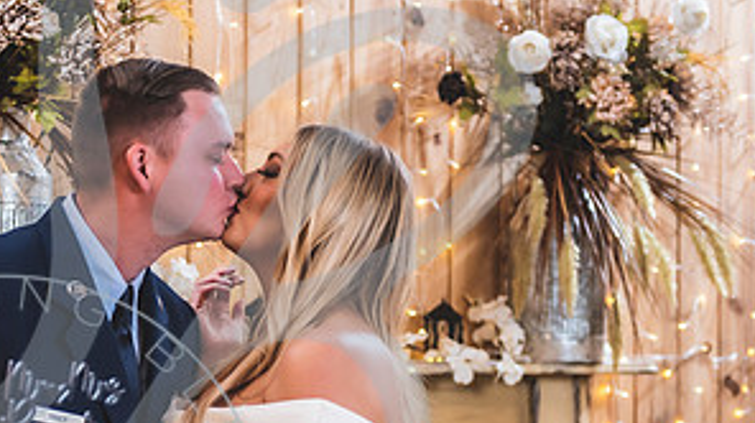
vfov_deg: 10.7
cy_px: 322
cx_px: 133
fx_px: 2261
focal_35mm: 113
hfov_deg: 18.8
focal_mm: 55
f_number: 2.8
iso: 320
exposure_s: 1/125
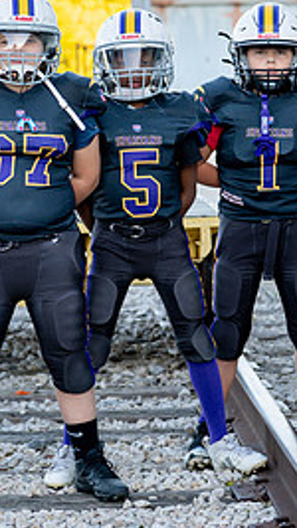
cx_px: 51
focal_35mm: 149
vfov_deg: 14.4
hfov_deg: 8.1
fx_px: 2088
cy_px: 195
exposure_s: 1/400
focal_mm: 50
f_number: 2.5
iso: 160
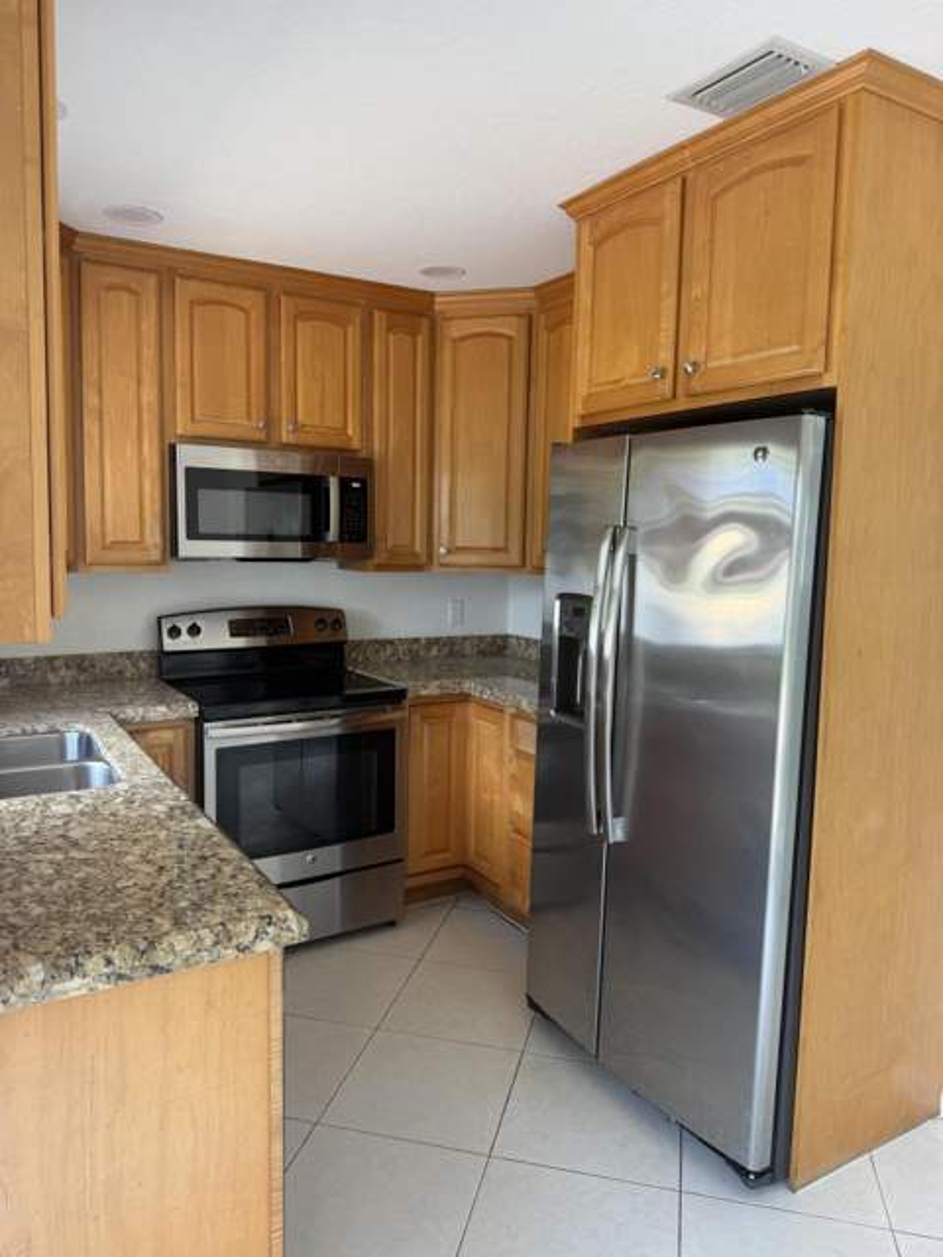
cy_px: 628
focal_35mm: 24
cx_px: 472
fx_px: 872
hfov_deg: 56.8
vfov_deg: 71.6
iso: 100
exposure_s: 1/121
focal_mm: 6.76
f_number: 1.78
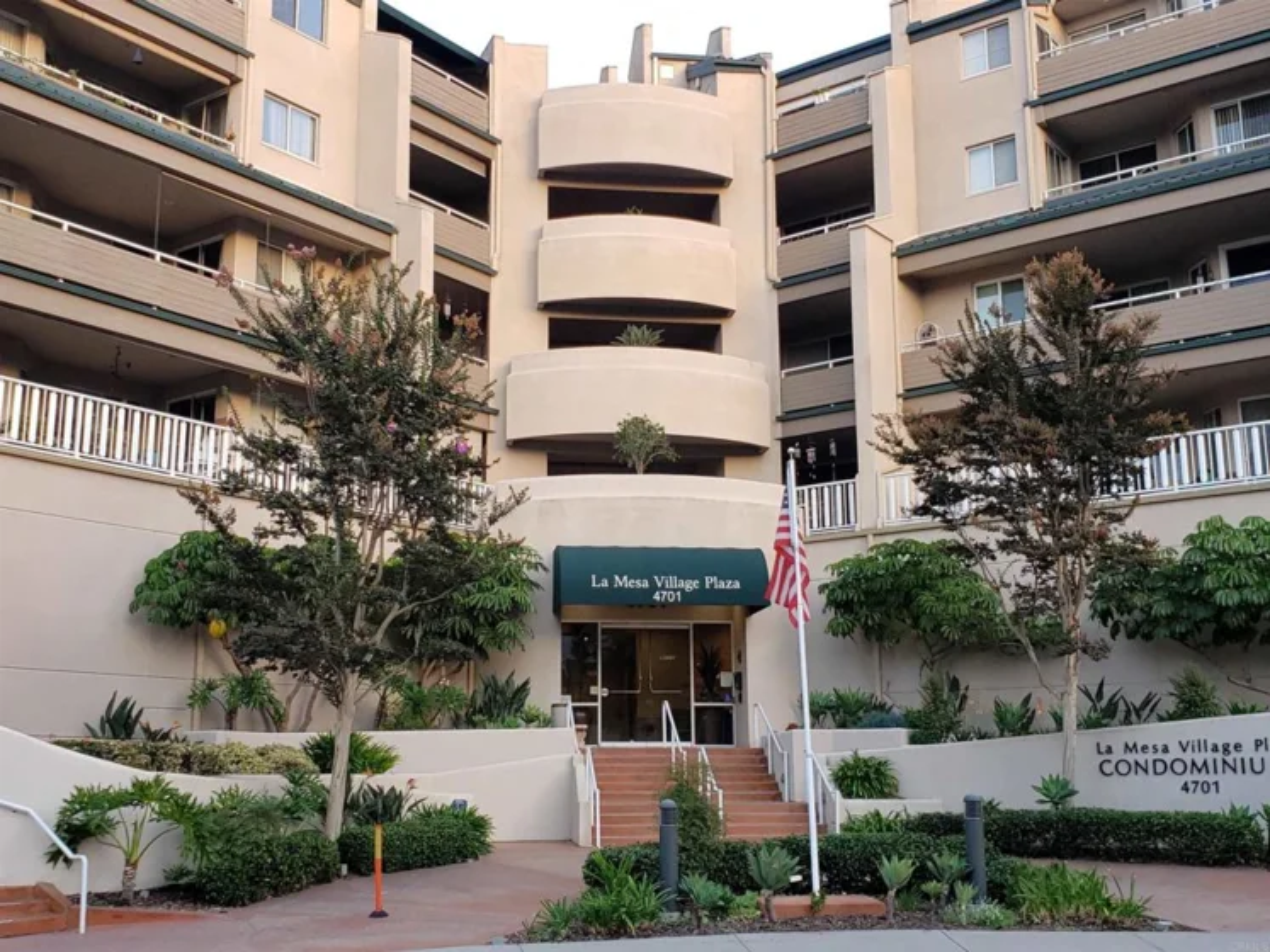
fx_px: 954
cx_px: 635
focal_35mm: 26
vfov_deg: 53.1
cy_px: 476
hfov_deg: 67.3
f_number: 2.4
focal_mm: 4.3
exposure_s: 1/120
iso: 100
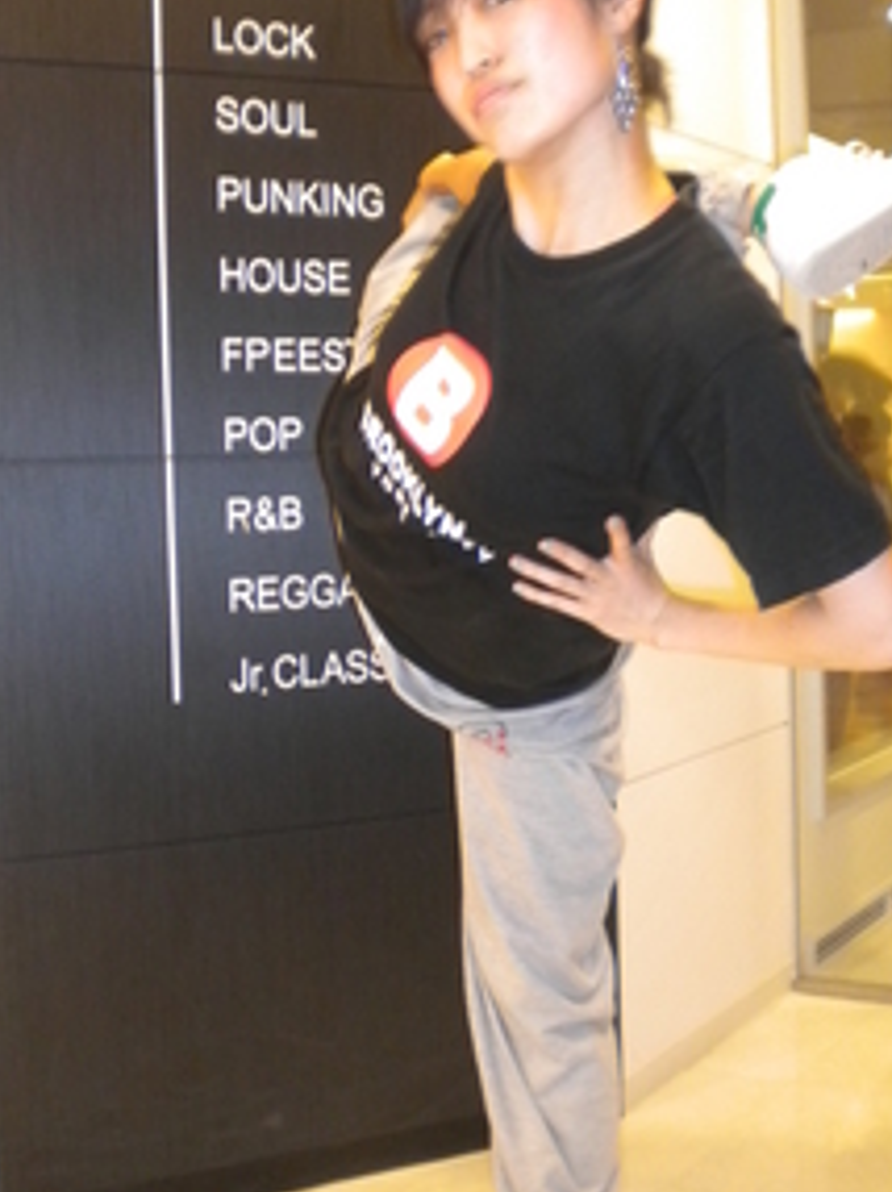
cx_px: 442
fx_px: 1686
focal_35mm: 49
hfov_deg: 29.6
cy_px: 471
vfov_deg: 38.8
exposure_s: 1/30
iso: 400
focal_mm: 6.3
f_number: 3.1
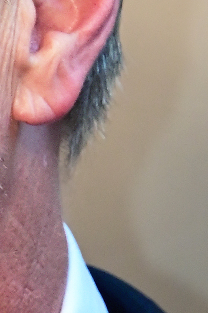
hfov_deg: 1.3
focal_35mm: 1047
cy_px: 212
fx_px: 9081
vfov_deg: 2.0
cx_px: -144
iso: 1100
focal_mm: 200
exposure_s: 1/200
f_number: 6.3
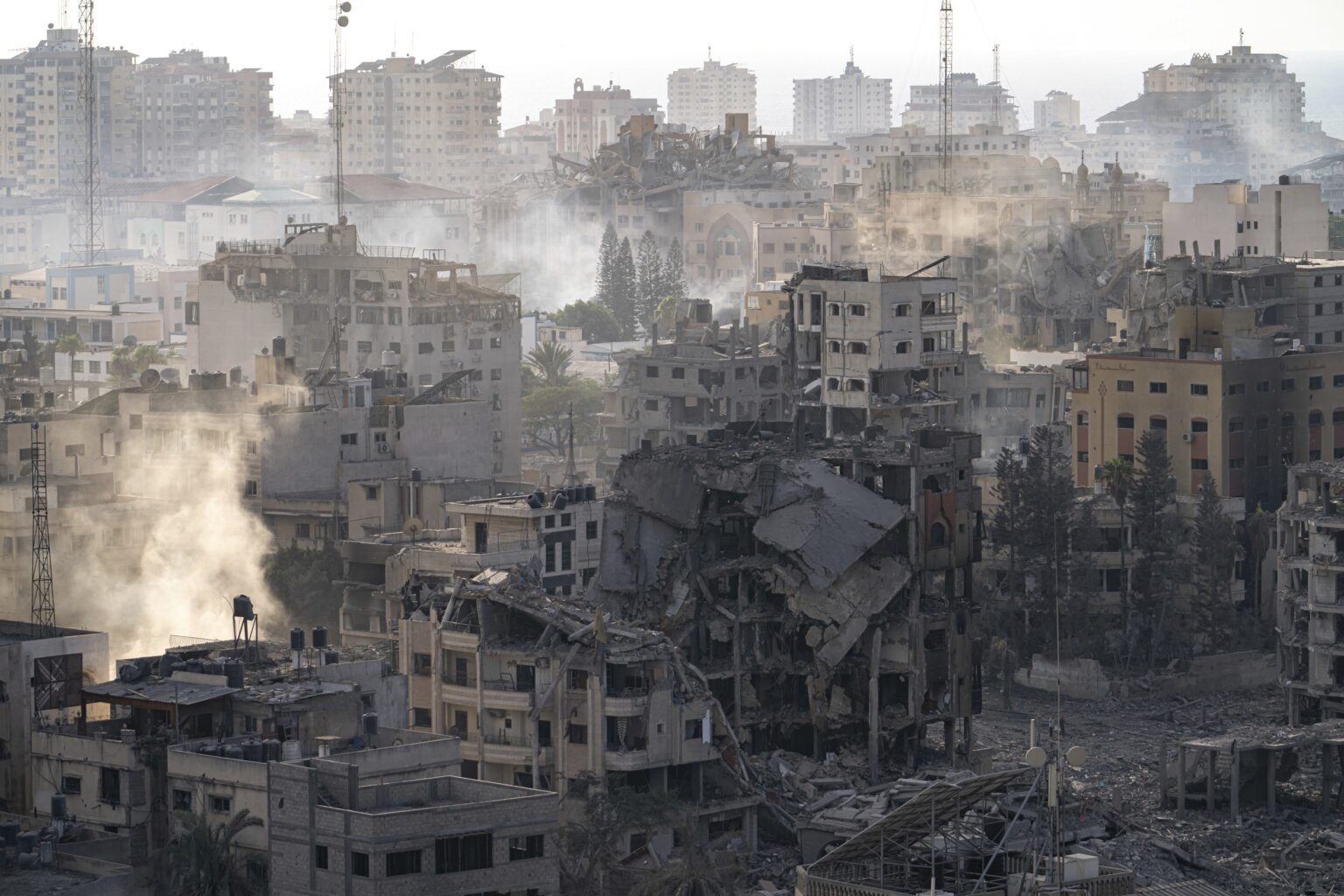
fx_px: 5226
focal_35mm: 140
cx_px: 672
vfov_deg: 9.8
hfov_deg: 14.7
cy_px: 448
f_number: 6.3
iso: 250
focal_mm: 140
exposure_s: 1/800
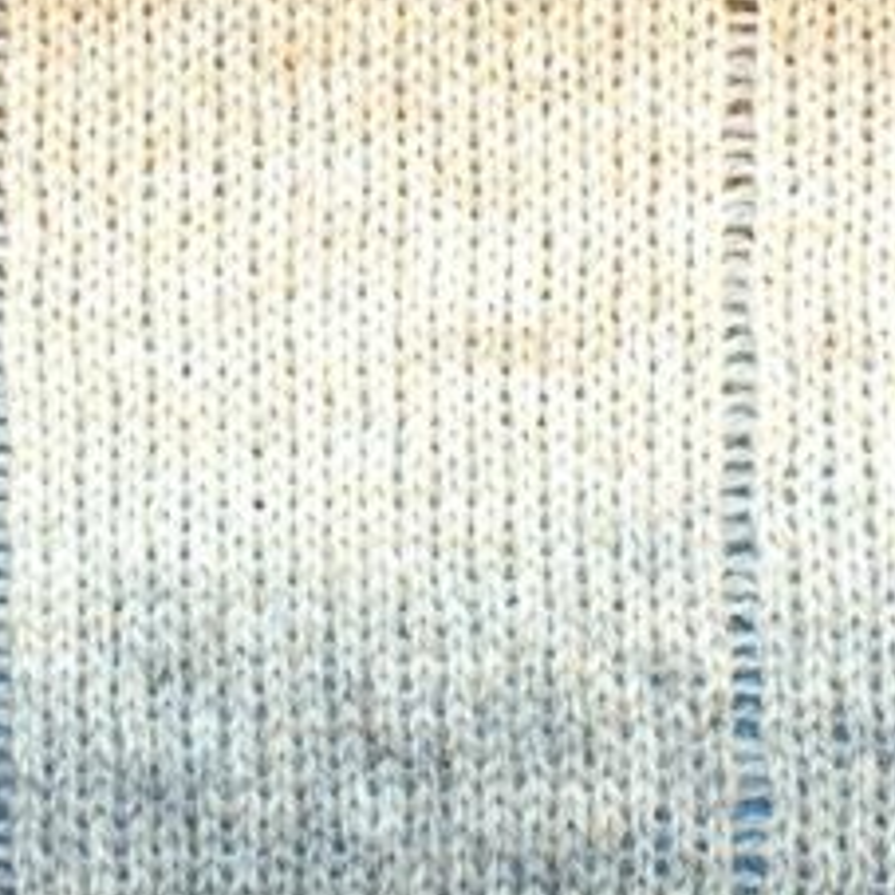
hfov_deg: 11.1
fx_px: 4593
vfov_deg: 11.1
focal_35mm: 157
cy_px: 91
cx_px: 410
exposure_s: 1/60
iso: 400
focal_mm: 28
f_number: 5.6
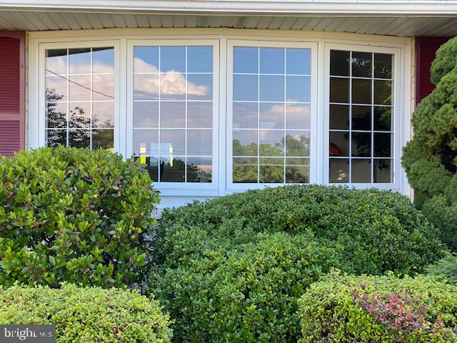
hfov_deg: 36.8
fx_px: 687
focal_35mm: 52
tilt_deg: +0.0
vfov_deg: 28.0
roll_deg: -0.1
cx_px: 228
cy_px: 172
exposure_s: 1/142
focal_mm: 6
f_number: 2
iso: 20
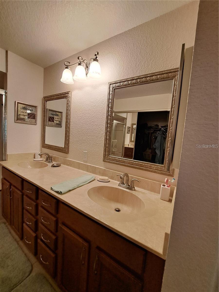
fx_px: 110
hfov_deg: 89.9
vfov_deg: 106.2
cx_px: 110
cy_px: 146
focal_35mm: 13
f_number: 2.2
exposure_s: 1/40
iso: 64
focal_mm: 1.74
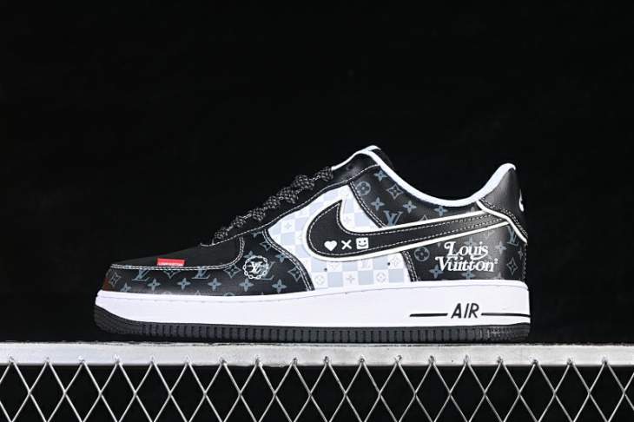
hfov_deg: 27.0
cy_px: 211
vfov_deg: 18.2
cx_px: 317
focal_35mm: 75
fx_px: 1320
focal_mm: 50
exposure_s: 1/60
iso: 160
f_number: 6.3
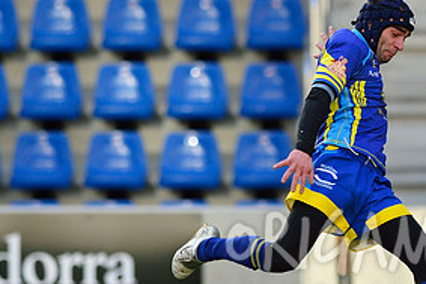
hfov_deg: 2.4
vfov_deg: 1.6
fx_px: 10193
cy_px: 125
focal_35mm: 861
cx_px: 417
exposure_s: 1/1250
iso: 640
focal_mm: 420
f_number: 5
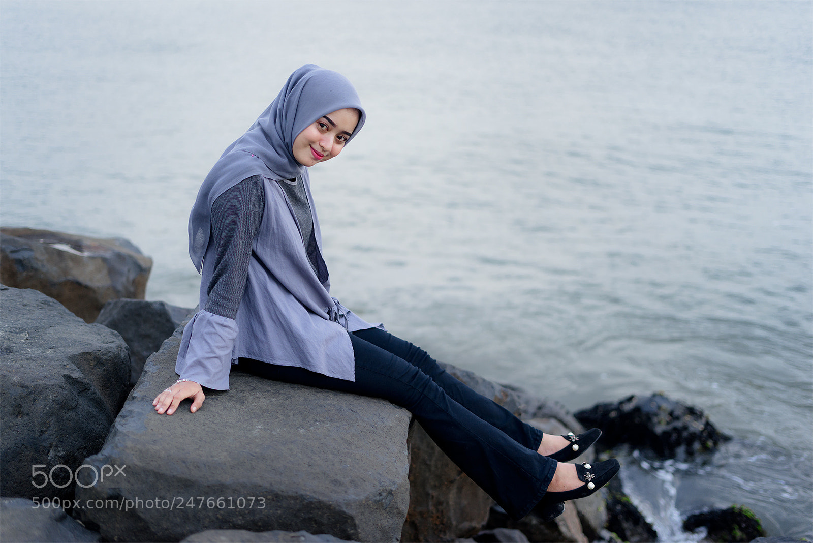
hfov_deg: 39.6
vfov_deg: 27.0
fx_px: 1130
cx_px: 406
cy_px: 272
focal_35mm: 50
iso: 320
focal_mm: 50
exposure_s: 1/250
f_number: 1.8
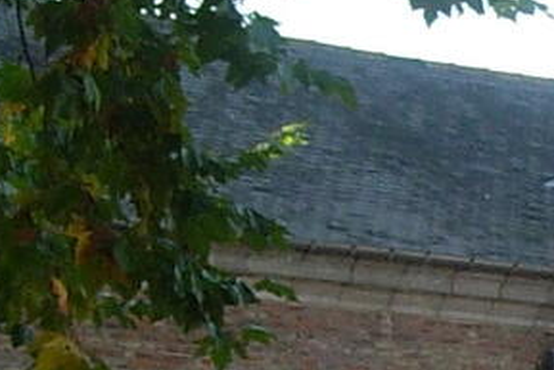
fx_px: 3787
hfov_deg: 8.1
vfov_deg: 5.5
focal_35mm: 246
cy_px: 669
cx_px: 1024
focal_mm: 7.8
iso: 79
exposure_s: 1/443
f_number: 2.8
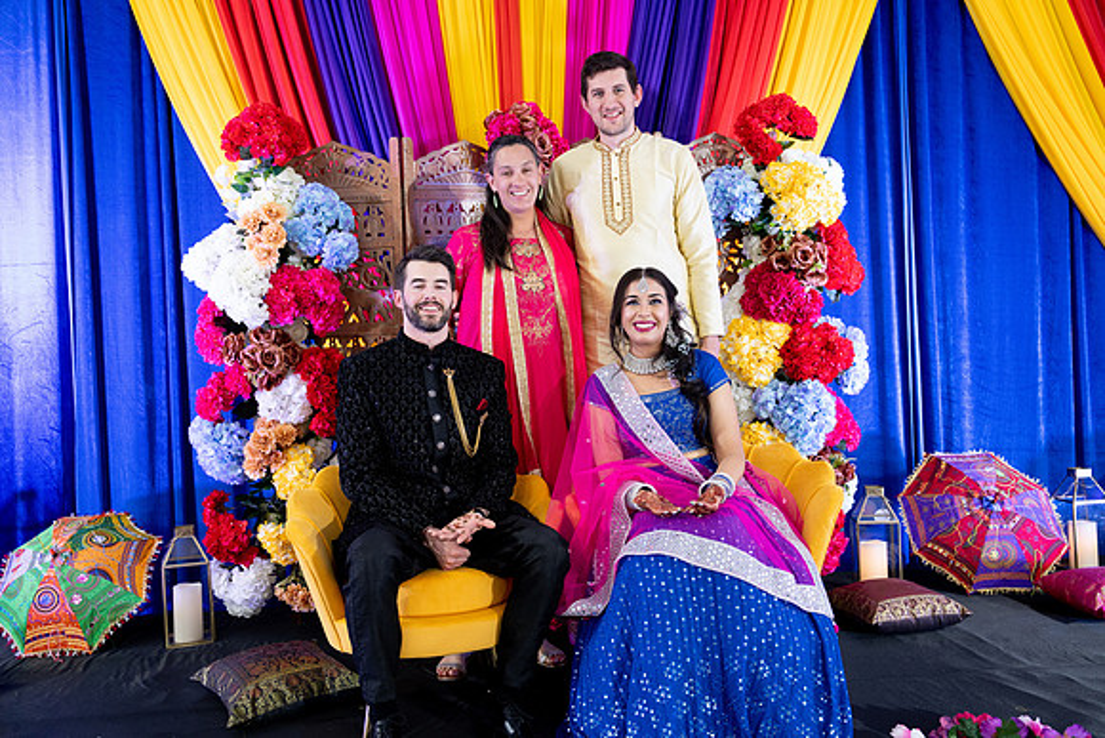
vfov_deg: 40.0
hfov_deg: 57.2
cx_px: 552
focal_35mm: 33
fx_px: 1013
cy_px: 369
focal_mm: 33
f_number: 2.8
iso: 1250
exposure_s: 1/125
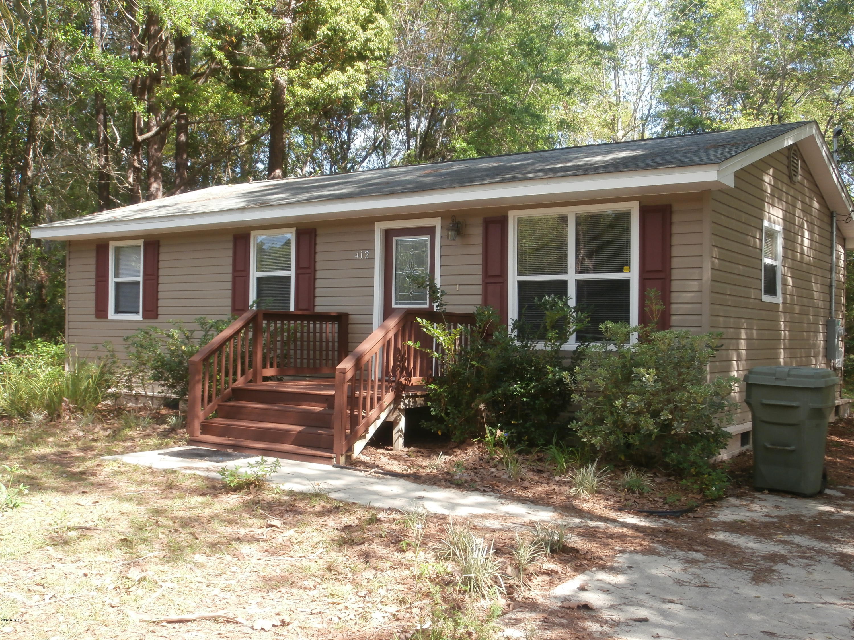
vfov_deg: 37.7
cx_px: 427
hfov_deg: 49.0
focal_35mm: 38
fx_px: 937
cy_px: 320
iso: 100
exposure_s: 1/125
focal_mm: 6.67
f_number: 3.9
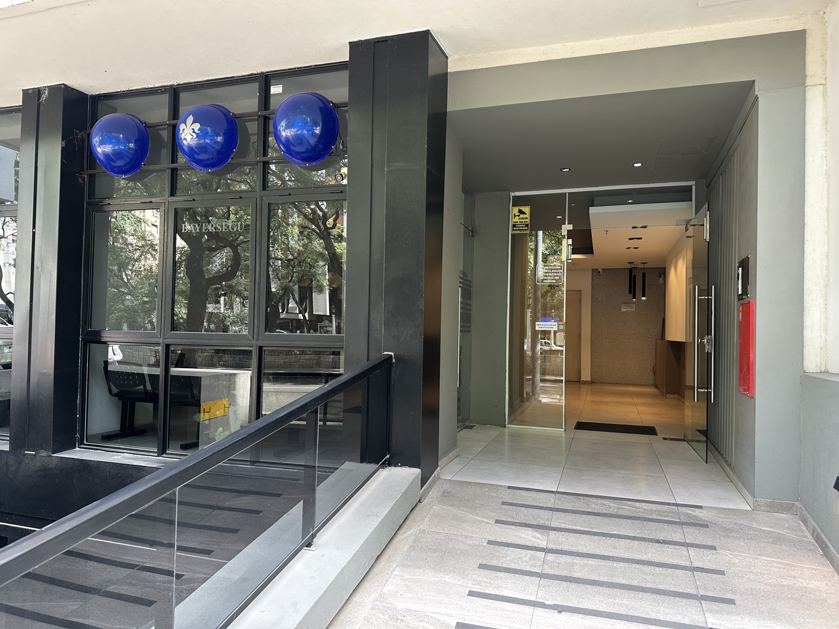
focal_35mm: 24
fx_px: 582
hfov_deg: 71.6
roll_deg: -1.8
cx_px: 420
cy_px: 314
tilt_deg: +0.8
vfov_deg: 56.8
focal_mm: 6.86
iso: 125
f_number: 1.78
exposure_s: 1/121
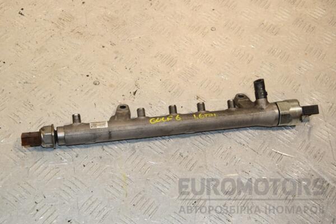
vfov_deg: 23.8
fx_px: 532
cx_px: 168
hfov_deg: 35.1
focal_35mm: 57
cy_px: 112
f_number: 8
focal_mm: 38
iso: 800
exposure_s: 1/200
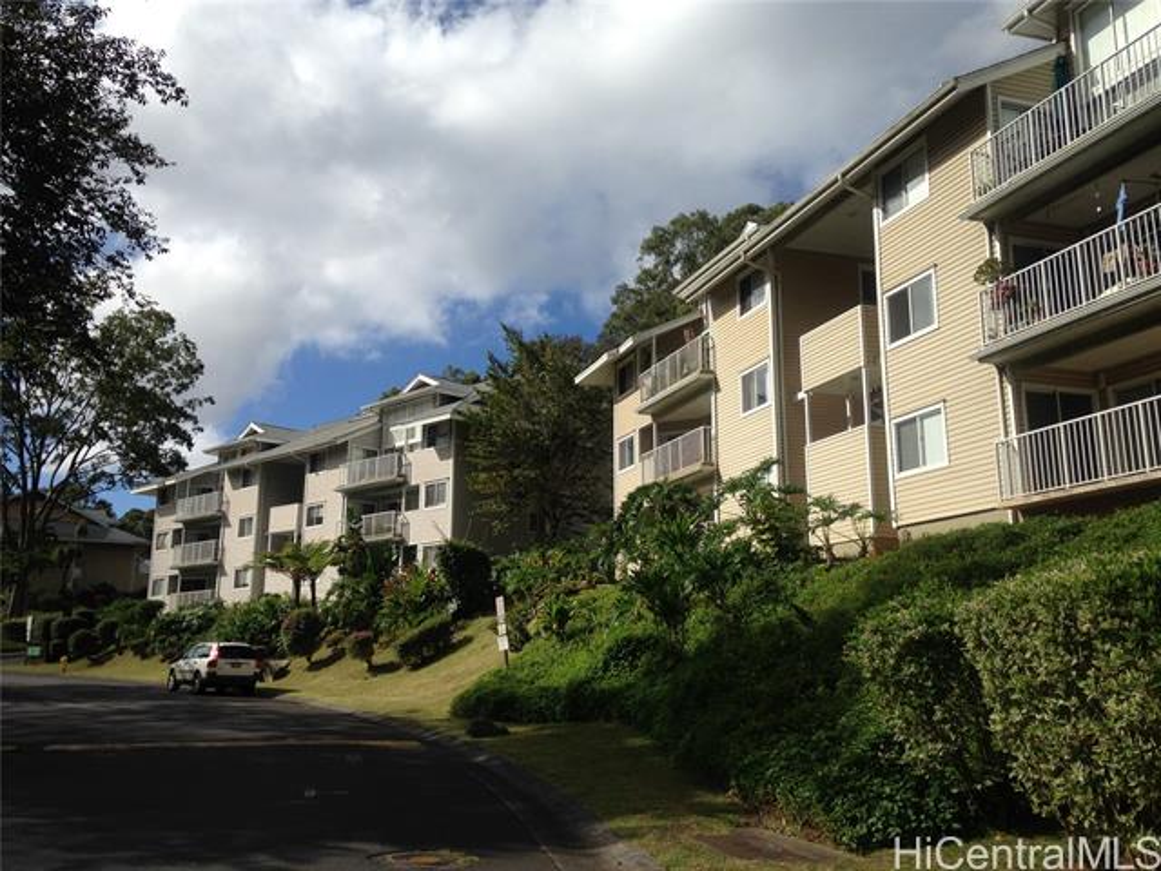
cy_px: 436
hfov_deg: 55.4
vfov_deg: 42.9
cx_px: 580
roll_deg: +0.2
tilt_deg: +9.8
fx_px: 1107
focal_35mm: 33
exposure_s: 1/2463
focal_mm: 4.12
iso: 50
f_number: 2.4
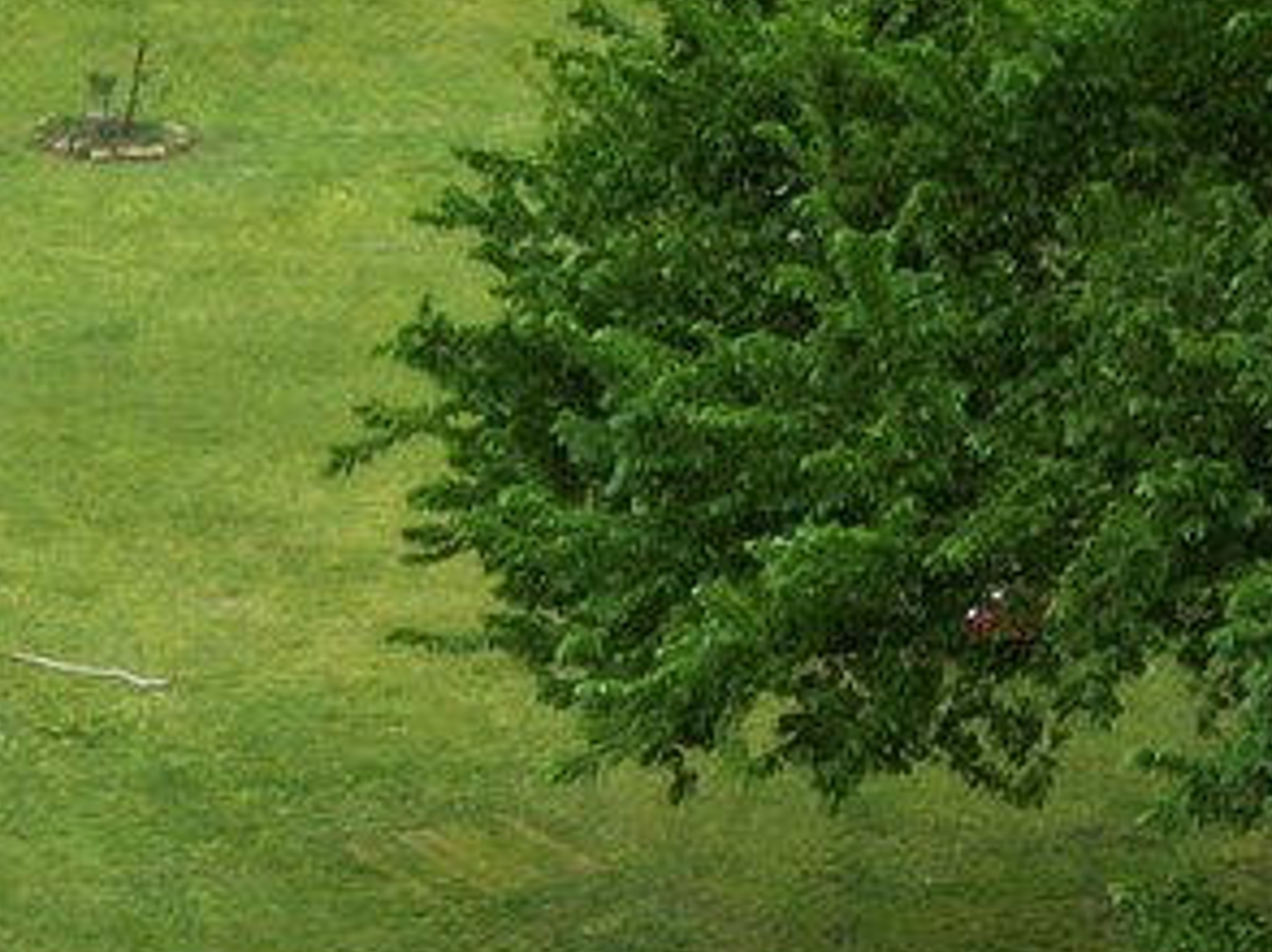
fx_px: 5764
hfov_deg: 11.4
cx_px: -1216
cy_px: 1290
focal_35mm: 157
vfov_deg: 9.3
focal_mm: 6.72
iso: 100
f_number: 1.7
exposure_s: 1/800
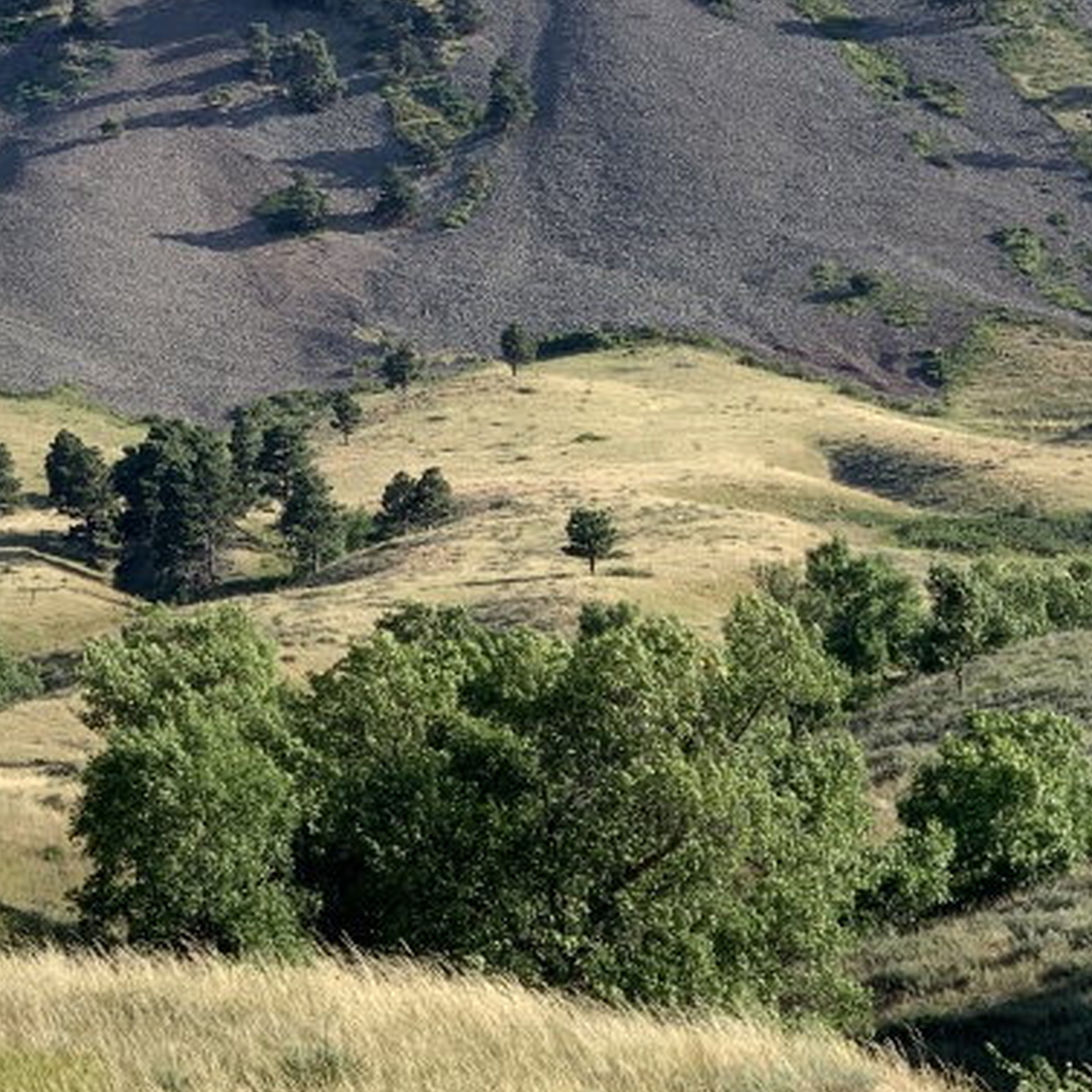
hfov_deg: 13.9
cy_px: 339
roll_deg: +2.3
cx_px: 362
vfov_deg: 13.9
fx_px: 4461
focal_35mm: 125
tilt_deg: +10.5
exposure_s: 1/452
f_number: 2.4
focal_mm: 6
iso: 16
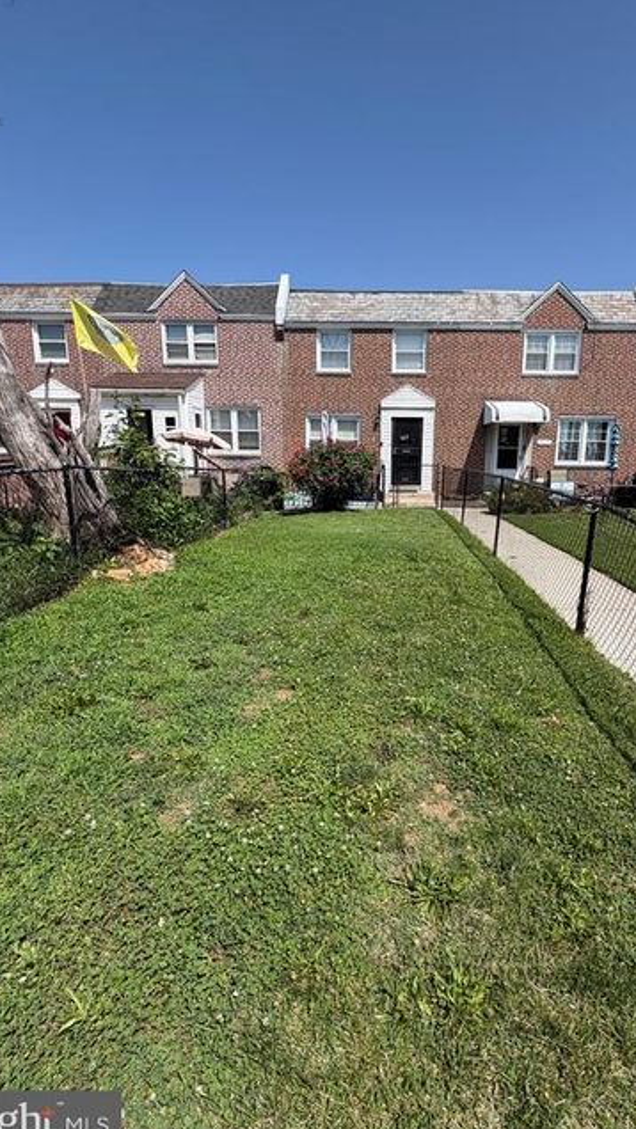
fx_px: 479
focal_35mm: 16
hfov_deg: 66.6
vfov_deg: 99.4
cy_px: 562
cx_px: 373
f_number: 2.2
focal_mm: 2.22
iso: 25
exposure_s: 1/770
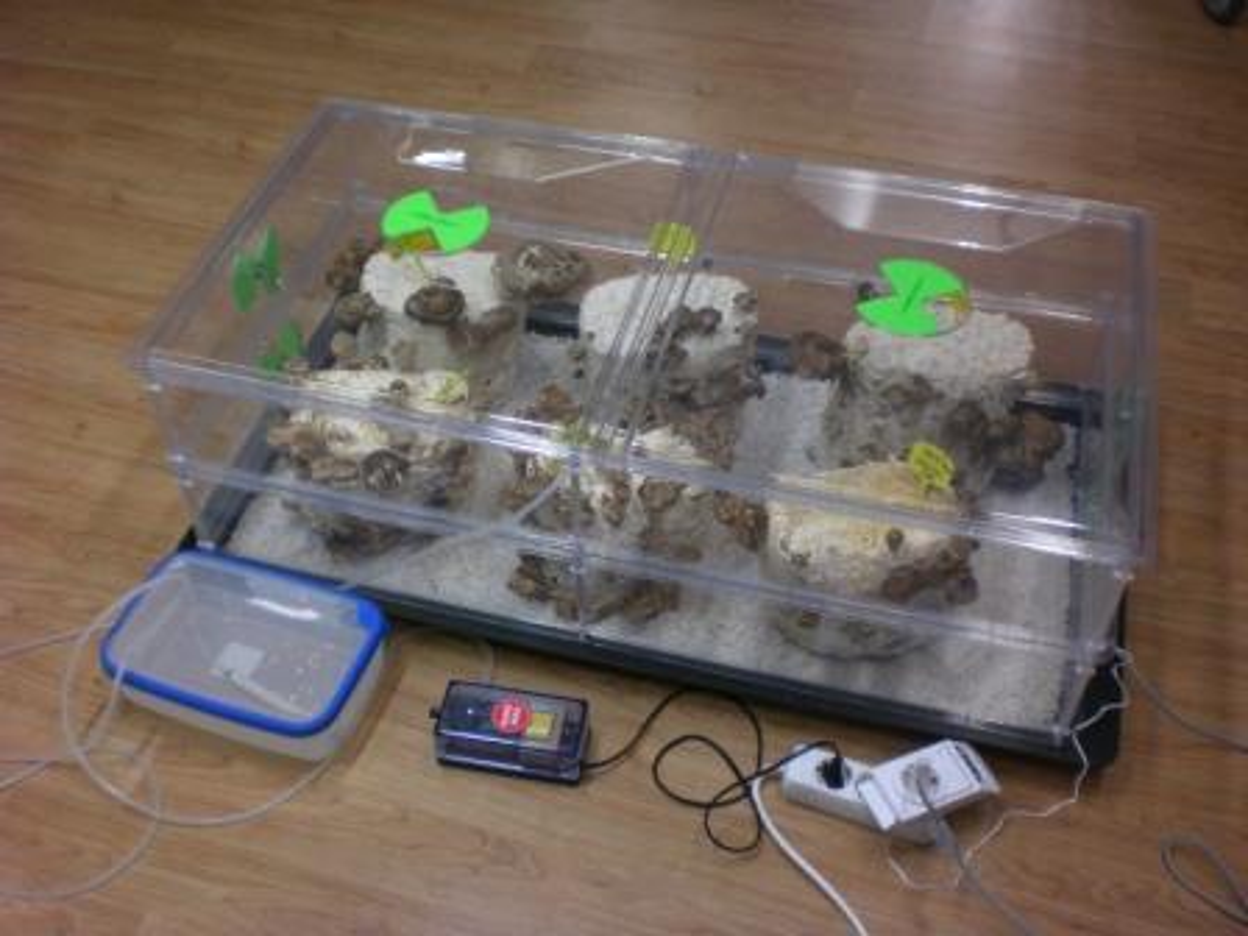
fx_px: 1370
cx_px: 624
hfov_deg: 49.0
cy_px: 468
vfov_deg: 37.7
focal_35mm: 38
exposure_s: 1/60
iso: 200
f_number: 3.1
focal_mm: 6.3
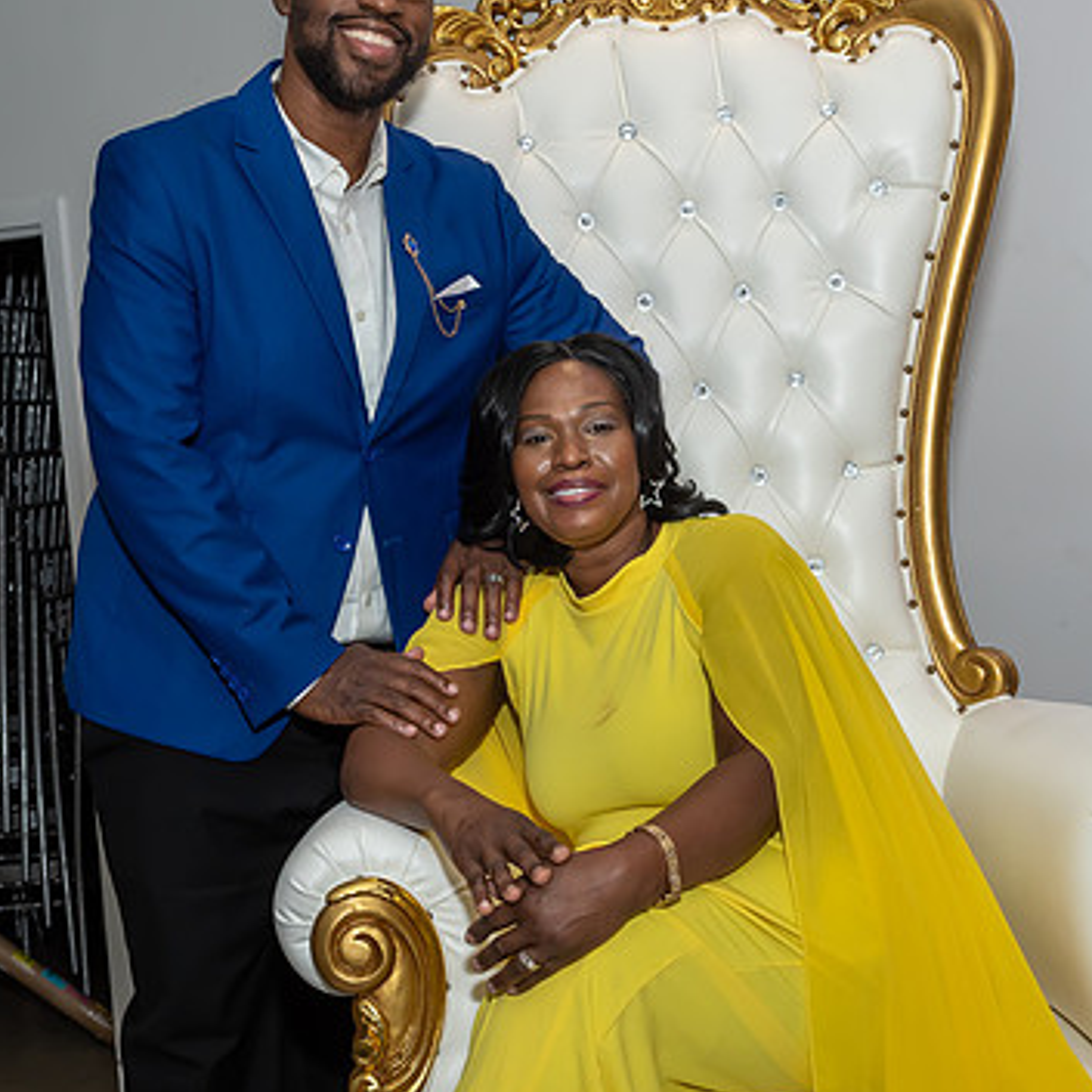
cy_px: 489
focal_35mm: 56
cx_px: 605
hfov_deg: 30.5
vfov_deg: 30.5
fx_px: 1999
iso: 500
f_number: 6.3
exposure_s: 1/250
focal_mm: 23
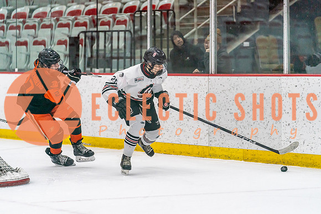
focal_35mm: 161
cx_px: 160
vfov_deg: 8.6
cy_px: 107
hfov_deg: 12.8
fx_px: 1432
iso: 3200
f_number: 2.8
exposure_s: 1/1250
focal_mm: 147
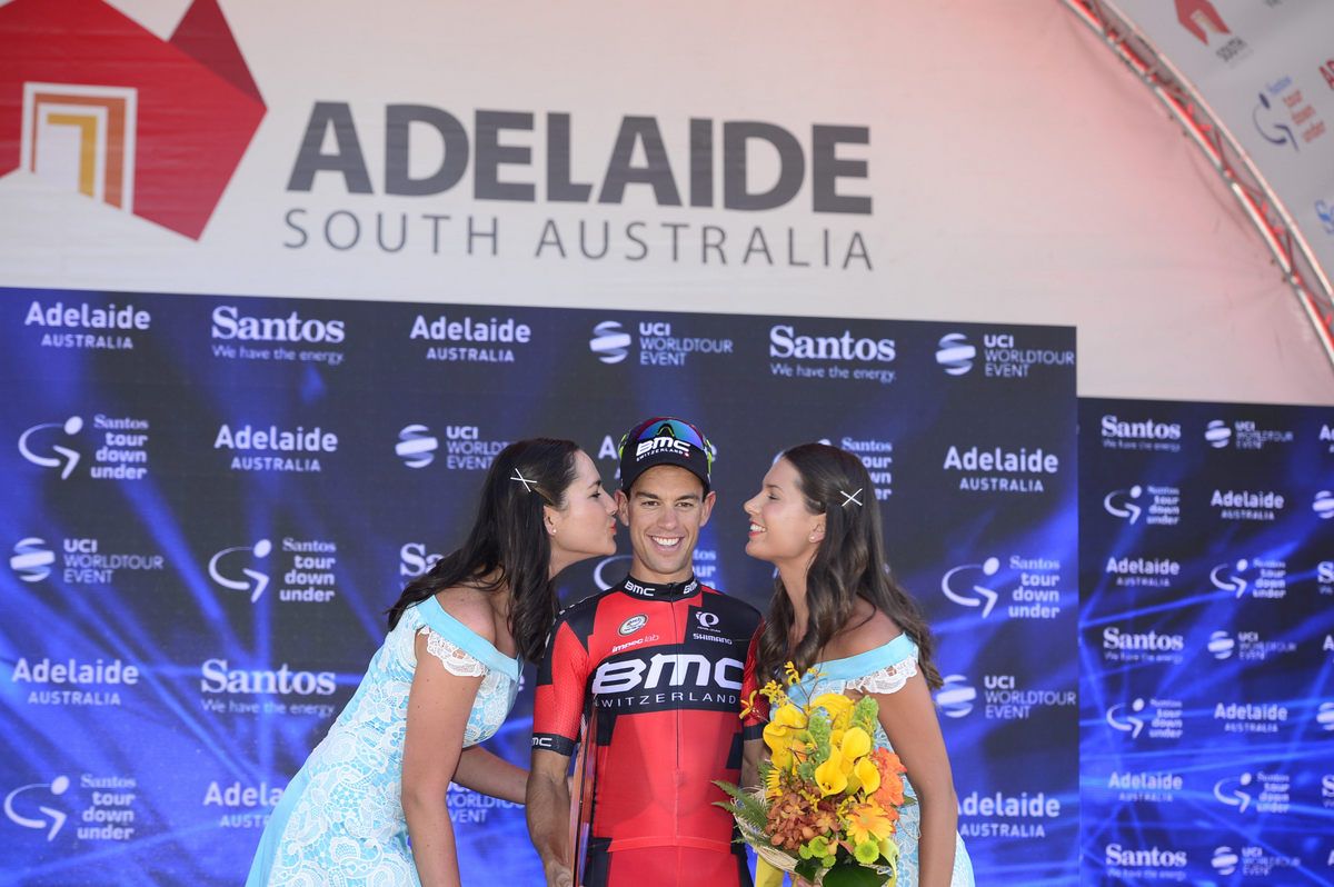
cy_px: 444
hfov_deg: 22.6
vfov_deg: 15.2
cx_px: 667
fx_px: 3332
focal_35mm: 90
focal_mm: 90
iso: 200
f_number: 5
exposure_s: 1/250
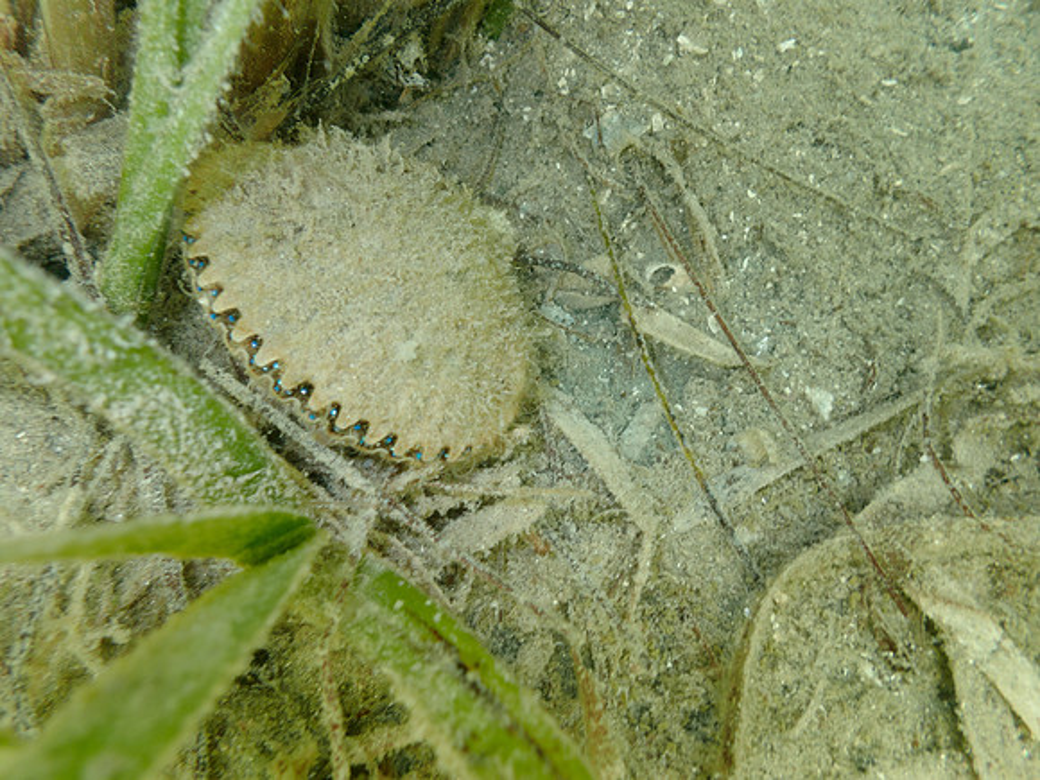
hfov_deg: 69.4
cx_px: 520
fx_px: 751
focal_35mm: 25
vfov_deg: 54.9
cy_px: 390
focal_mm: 4.5
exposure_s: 1/125
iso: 100
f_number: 2.8
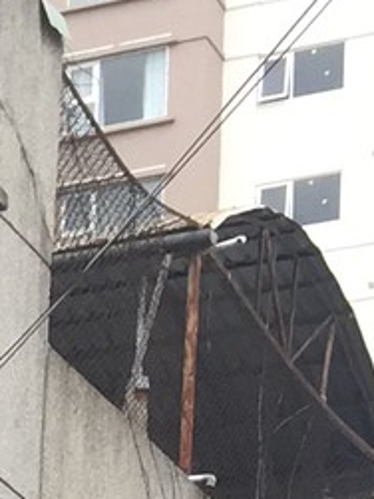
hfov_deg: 5.6
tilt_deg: +1.1
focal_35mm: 231
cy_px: 1447
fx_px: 3331
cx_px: -1088
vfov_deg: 7.6
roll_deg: -1.6
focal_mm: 4.15
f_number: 2.2
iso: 32
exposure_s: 1/439
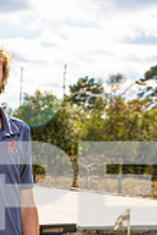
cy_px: 288
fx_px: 953
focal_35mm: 146
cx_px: -36
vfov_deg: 13.6
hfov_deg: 9.3
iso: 100
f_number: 6.3
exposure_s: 1/250
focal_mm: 53
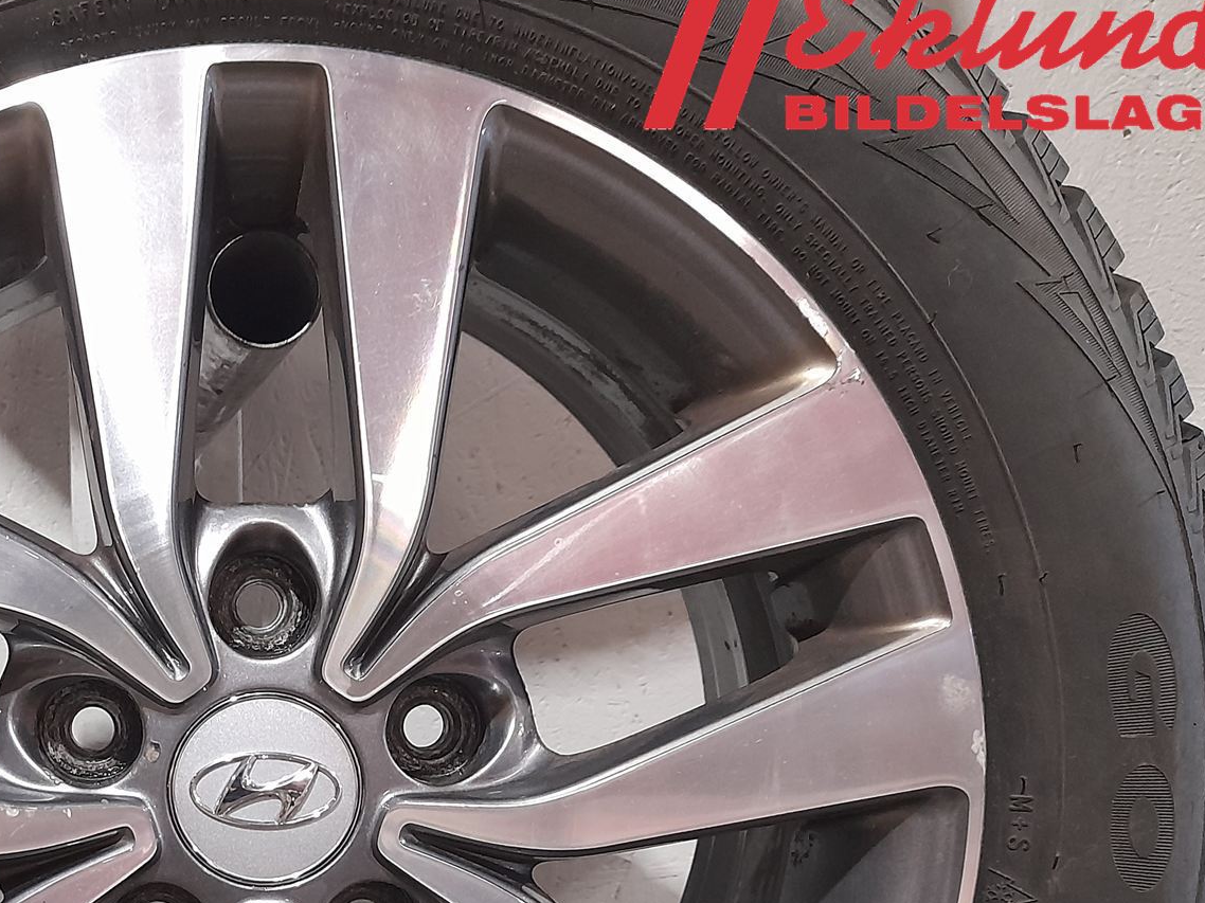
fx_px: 1566
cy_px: 763
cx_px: 209
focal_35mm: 45
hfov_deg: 40.1
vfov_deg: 31.1
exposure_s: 1/33
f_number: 2
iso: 320
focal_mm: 4.6
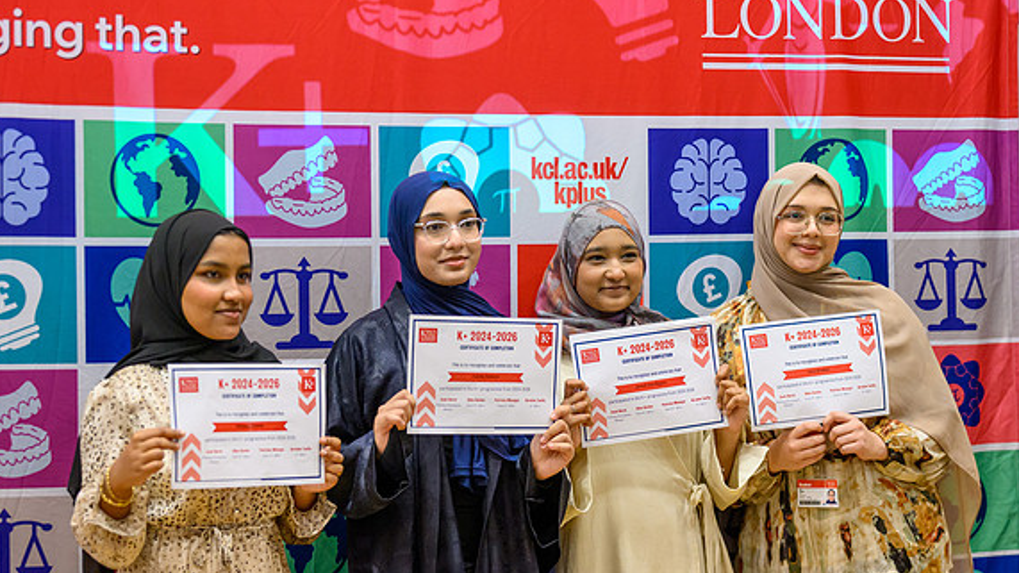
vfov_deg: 17.2
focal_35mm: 70
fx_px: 1891
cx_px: 505
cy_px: 308
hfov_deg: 30.2
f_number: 2.8
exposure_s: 1/500
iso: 5000
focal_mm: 63
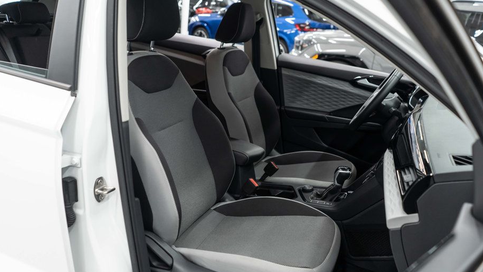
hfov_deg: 59.5
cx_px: 245
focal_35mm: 33
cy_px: 138
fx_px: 423
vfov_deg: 35.6
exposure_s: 1/50
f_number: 3.2
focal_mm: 28
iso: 320
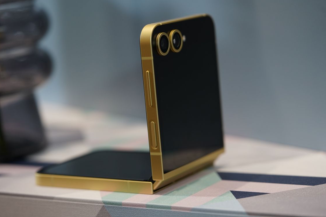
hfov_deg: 21.2
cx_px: 161
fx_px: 869
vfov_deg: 14.3
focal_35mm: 96
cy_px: 109
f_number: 4
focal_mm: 90
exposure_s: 1/160
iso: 1250
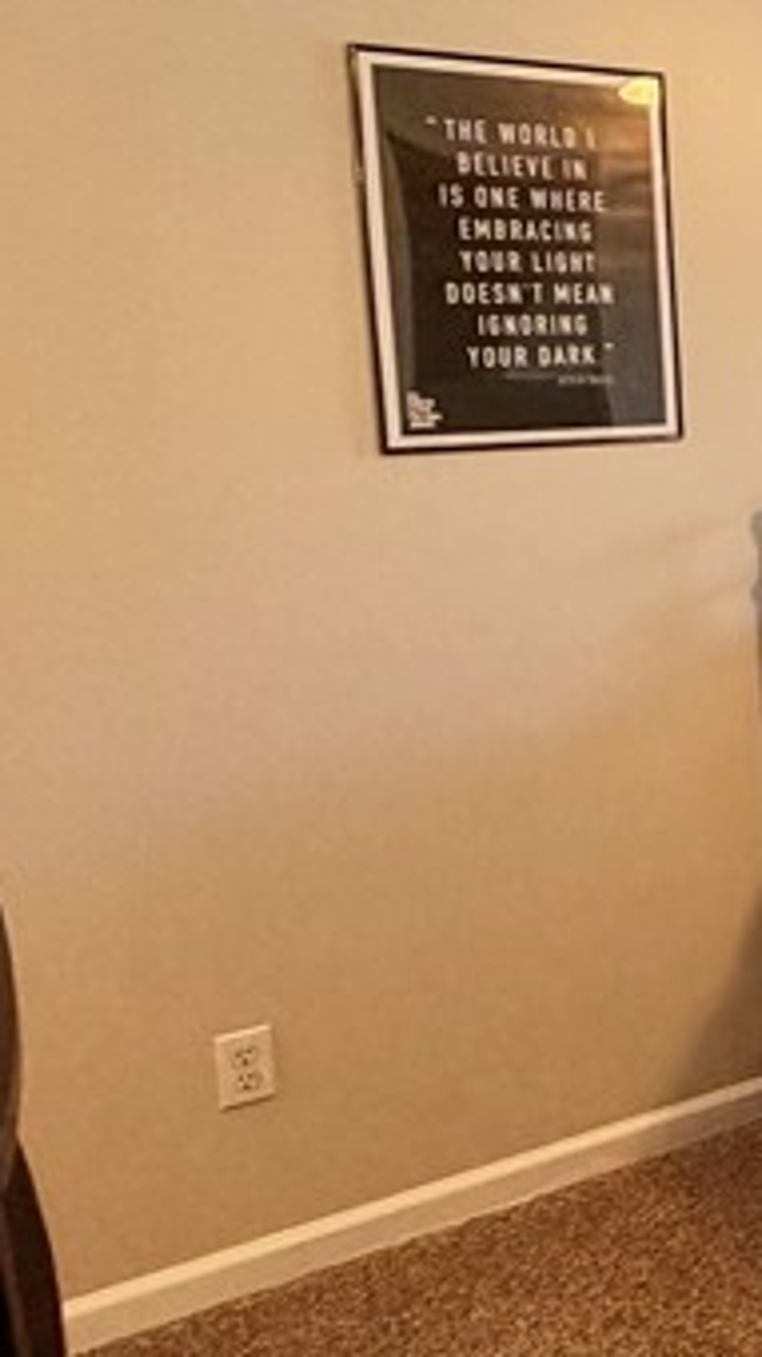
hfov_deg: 19.5
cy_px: 547
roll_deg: +0.3
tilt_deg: -8.3
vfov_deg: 44.4
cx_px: 1368
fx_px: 1654
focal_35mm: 46
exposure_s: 1/60
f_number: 2.2
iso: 200
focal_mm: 2.22
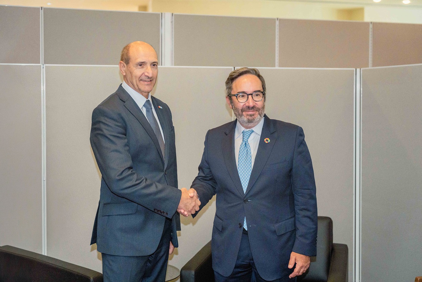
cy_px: 141
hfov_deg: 41.4
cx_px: 211
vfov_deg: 28.3
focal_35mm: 48
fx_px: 558
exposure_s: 1/250
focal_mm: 47.6
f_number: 2.8
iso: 4000
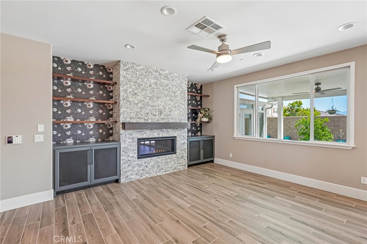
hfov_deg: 96.8
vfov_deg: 73.7
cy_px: 122
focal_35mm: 16
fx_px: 163
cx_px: 184
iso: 640
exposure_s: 1/30
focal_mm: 16
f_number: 8
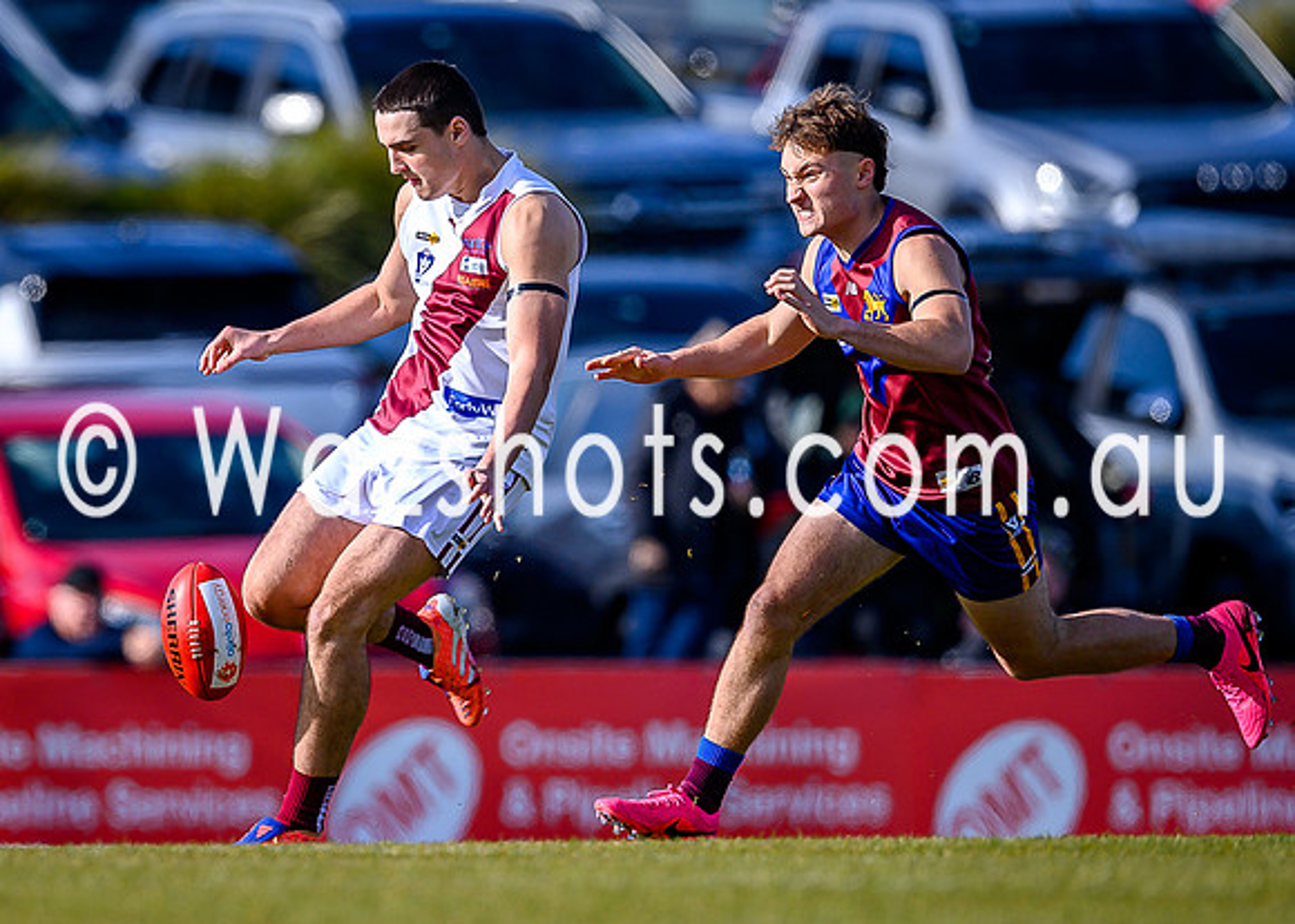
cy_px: 296
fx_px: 39842
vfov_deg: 1.3
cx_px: 284
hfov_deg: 1.9
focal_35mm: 1084
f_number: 4
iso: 220
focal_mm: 500
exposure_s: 1/1600
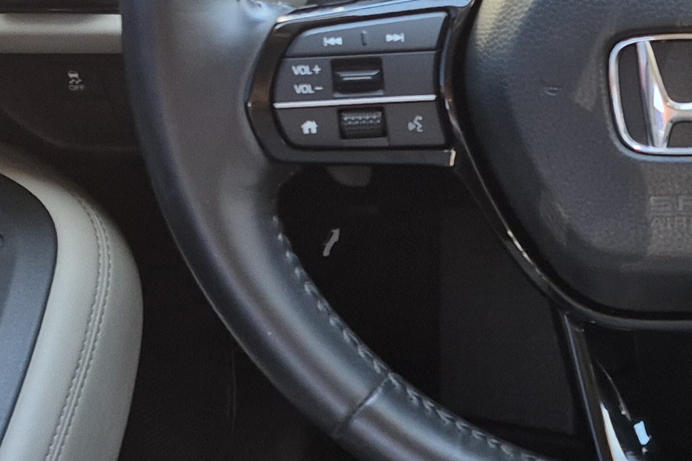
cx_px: 970
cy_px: 251
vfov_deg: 14.6
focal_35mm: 94
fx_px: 1807
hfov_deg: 19.5
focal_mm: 5.4
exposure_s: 1/180
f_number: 1.8
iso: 160
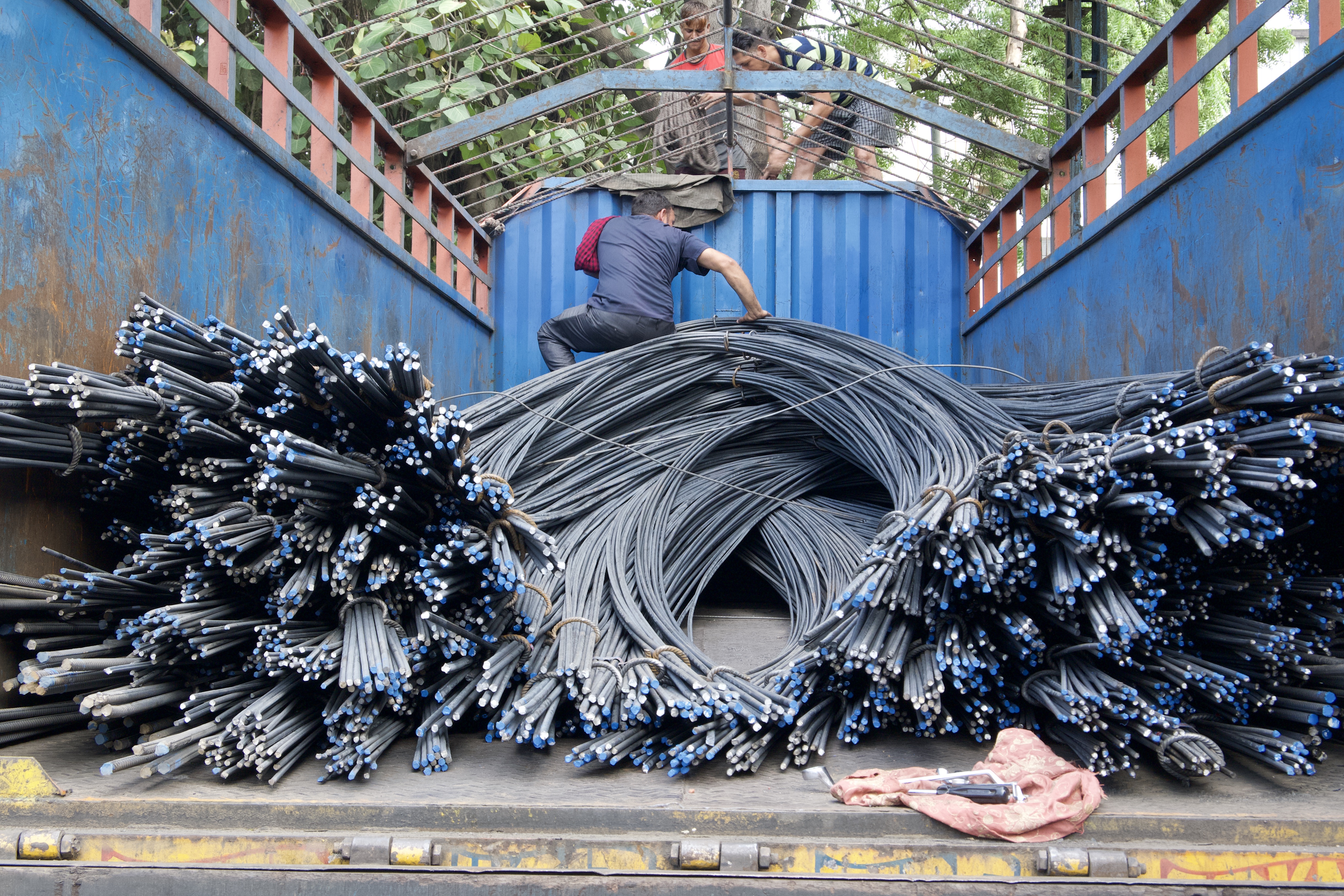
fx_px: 1850
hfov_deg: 39.9
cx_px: 730
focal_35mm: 50
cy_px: 391
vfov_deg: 27.2
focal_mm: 29
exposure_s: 1/60
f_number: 8
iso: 640
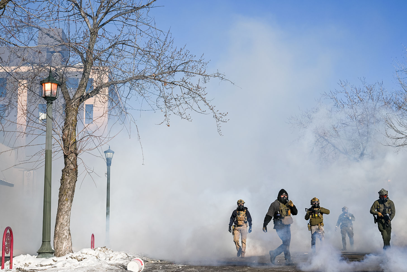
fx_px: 577
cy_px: 136
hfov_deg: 38.9
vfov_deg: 26.5
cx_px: 204
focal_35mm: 51
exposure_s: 1/500
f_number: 8
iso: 64
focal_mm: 51
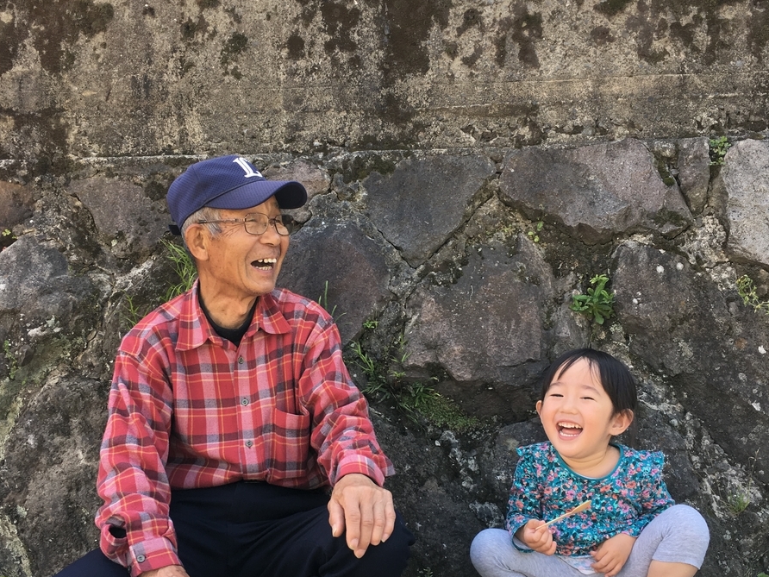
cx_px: 387
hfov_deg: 47.9
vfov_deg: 36.7
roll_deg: -0.8
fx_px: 866
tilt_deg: -3.8
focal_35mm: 39
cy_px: 347
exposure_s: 1/120
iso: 25
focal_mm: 4.15
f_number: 2.2
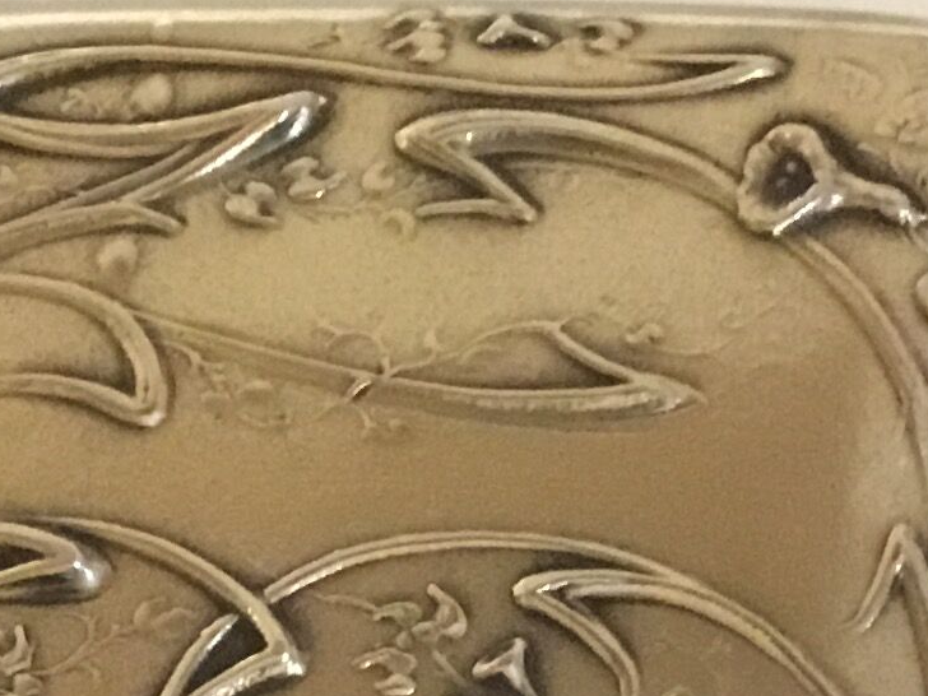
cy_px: 927
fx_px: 3726
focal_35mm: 139
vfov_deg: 10.4
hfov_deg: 14.2
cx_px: 436
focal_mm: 3.3
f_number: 2.4
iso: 250
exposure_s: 1/17
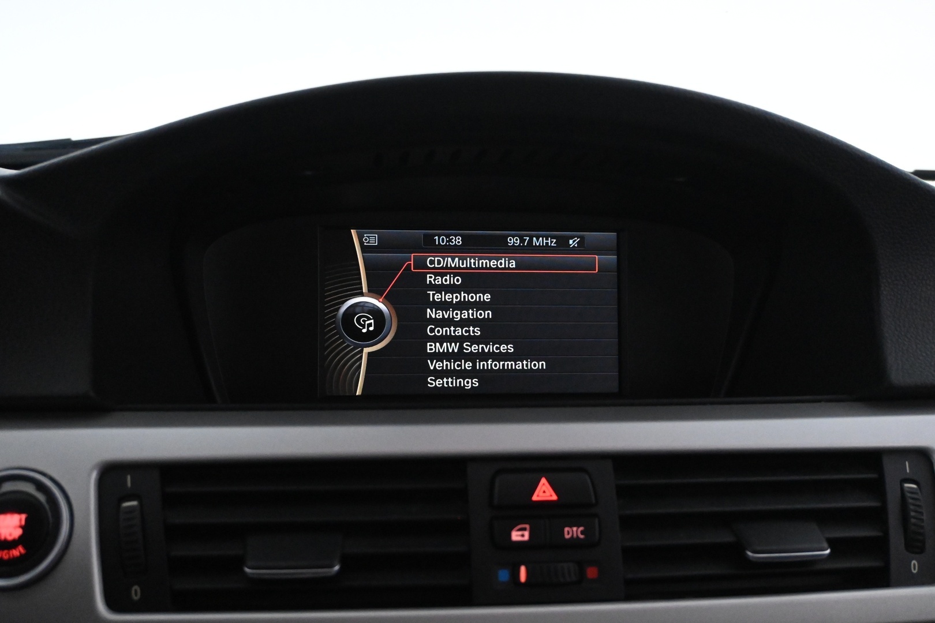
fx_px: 935
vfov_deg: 36.9
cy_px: 312
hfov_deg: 53.1
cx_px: 468
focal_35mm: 36
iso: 6400
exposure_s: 1/80
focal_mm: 24
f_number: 4.5
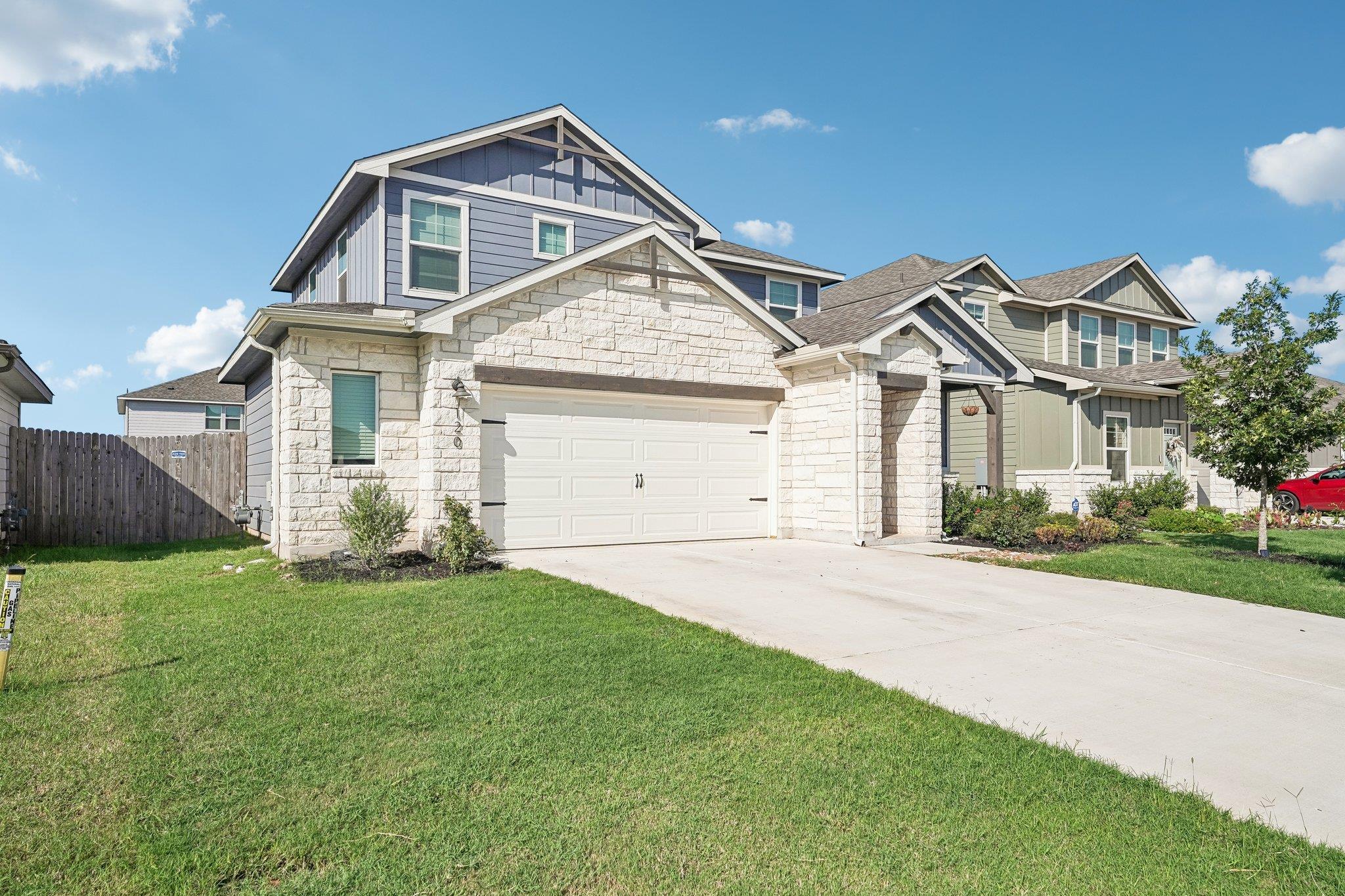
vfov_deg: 58.1
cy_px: 448
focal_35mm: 22
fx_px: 807
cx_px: 672
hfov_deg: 79.6
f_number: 8
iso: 400
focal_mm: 21.6
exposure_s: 1/2000
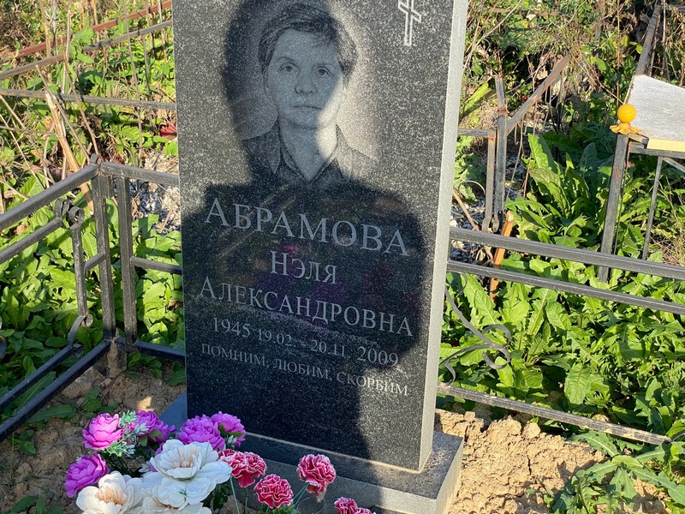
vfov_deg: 28.0
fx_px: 1029
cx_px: 342
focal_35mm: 52
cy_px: 257
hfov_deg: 36.8
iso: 20
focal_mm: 6
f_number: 2
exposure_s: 1/494
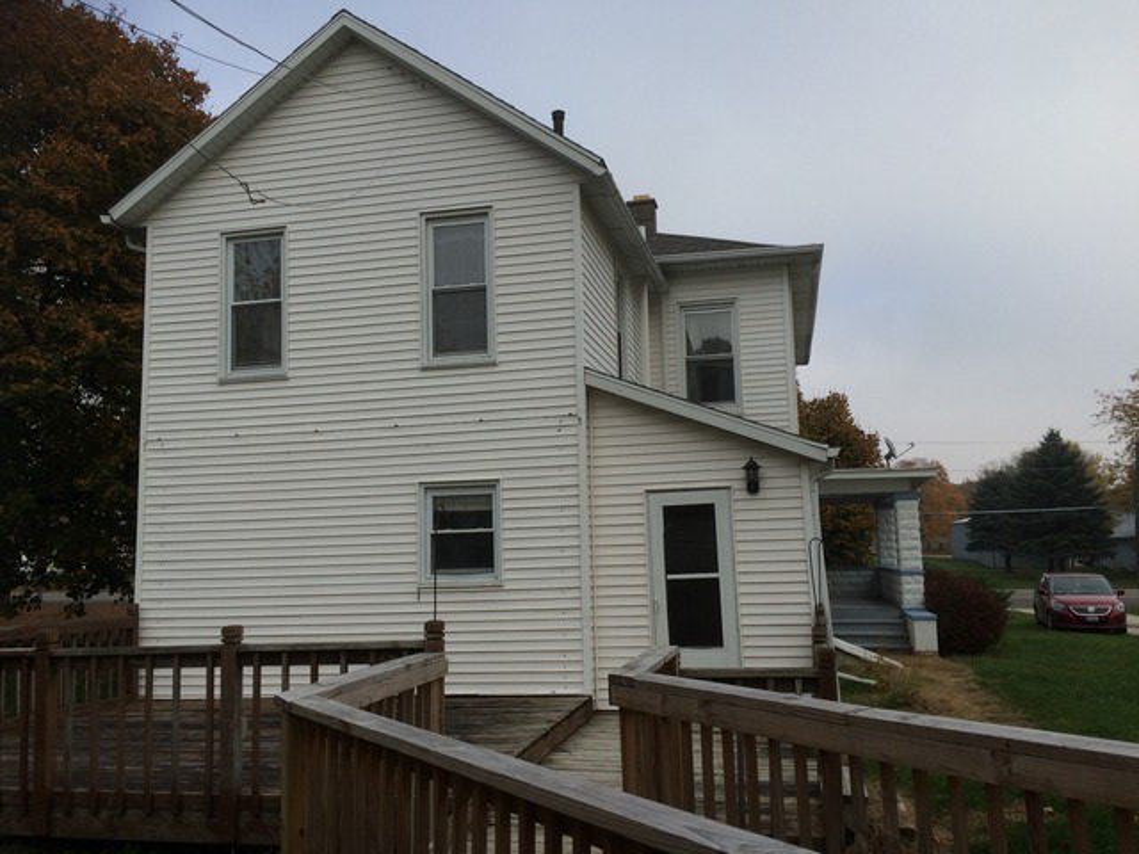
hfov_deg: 61.7
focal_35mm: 29
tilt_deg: +5.1
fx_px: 954
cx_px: 570
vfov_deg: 48.2
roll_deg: +2.1
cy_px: 427
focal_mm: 4.15
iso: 32
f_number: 2.2
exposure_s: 1/1368
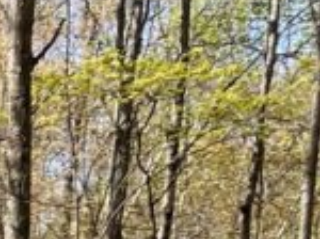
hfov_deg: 9.3
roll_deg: -3.0
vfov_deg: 7.7
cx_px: -522
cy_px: 484
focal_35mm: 185
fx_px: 1707
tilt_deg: +0.1
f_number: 1.5
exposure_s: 1/1112
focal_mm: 5.7
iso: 50
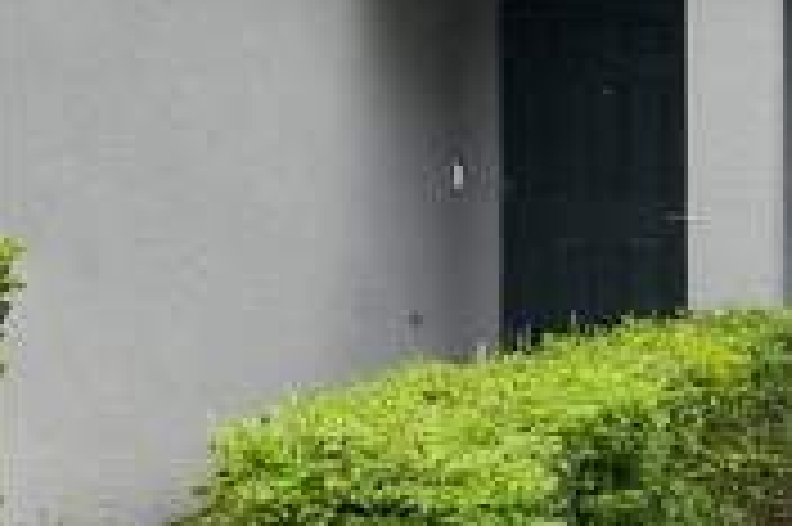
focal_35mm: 102
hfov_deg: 16.9
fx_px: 2248
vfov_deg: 13.3
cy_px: 178
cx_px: -585
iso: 400
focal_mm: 22.5
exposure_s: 1/800
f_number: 8
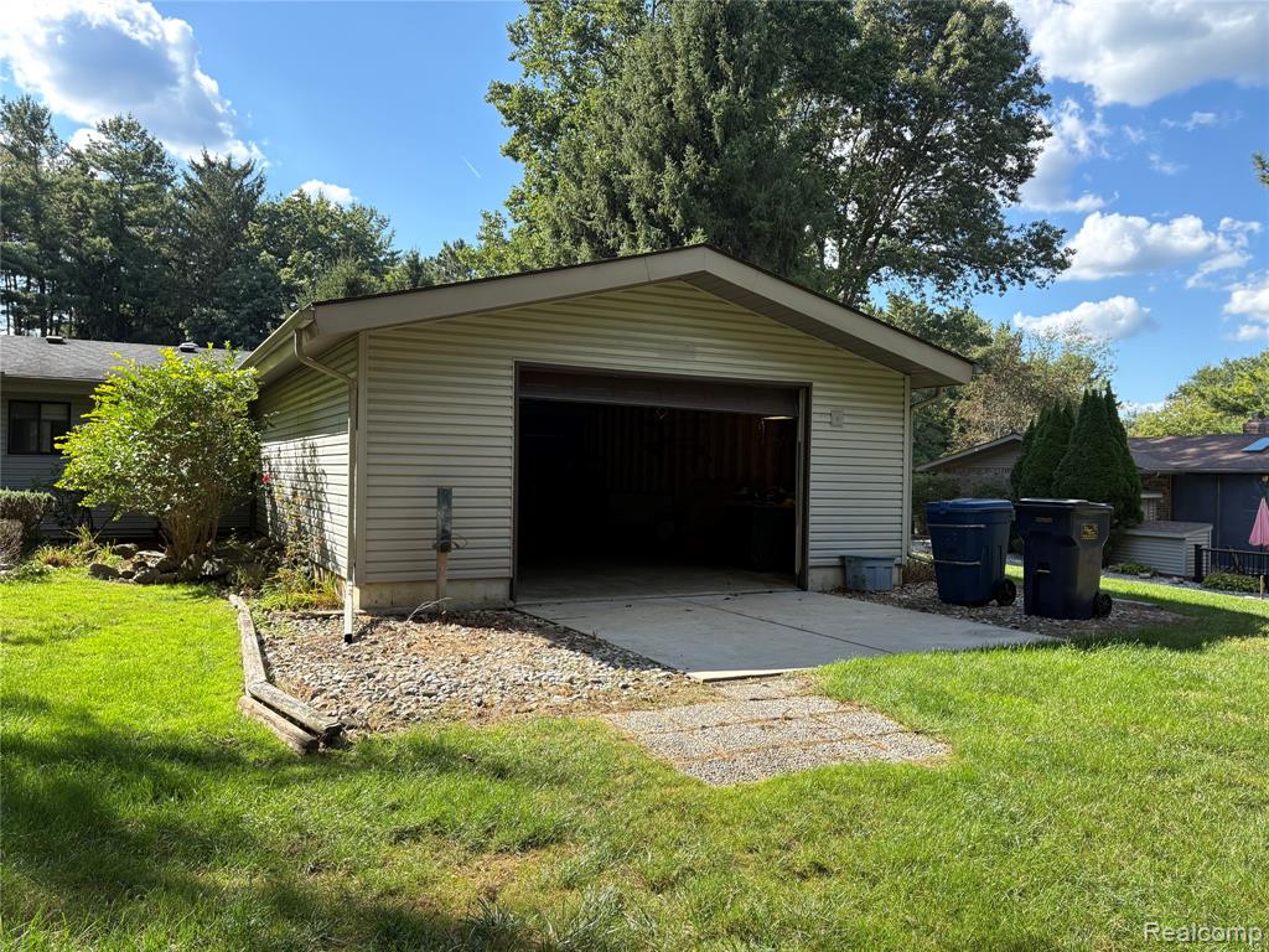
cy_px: 476
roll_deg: -0.5
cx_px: 634
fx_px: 953
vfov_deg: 53.1
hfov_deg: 67.3
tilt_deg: +0.8
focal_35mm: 26
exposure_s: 1/667
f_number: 1.6
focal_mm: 5.96
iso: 64
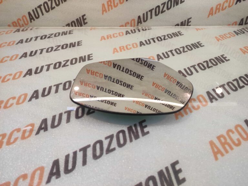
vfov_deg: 74.7
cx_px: 124
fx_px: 122
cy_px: 93
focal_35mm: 17
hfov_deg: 91.1
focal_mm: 4.74
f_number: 1.79
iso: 262
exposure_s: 1/50
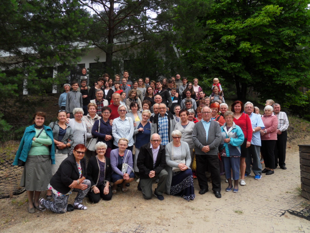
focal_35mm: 27
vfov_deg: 51.4
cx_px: 155
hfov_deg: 65.3
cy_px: 116
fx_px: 242
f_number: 3.5
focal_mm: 4.7
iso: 80
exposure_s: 1/250
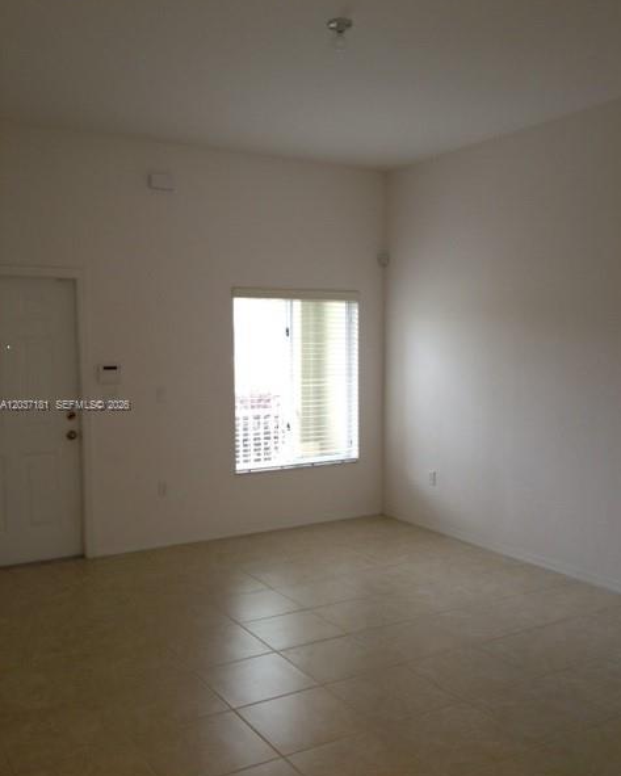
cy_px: 406
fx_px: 850
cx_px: 314
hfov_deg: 40.1
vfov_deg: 49.1
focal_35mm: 37
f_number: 2.4
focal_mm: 4.28
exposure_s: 1/20
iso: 80
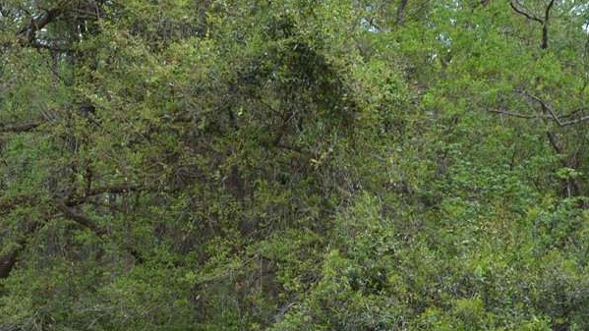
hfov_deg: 36.5
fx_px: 890
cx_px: 252
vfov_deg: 21.0
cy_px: 239
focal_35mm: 57
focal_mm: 20
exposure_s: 1/125
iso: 180
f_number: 5.6
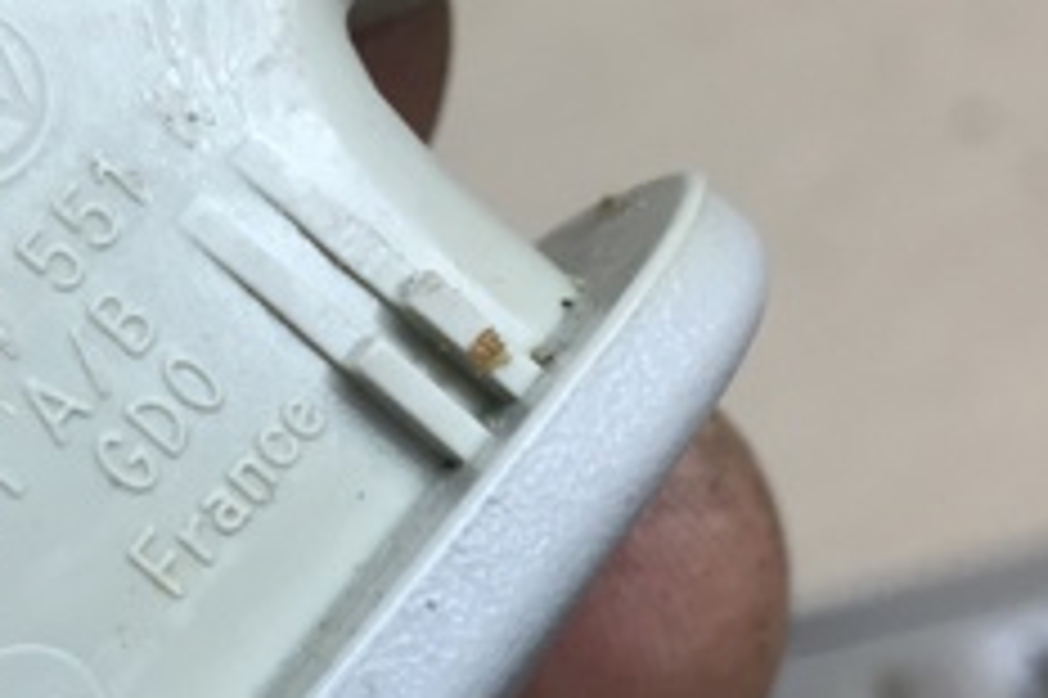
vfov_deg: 16.4
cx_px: 81
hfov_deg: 23.7
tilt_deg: -47.9
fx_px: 2414
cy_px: 432
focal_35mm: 83
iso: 40
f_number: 2.2
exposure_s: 1/33
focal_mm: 4.15
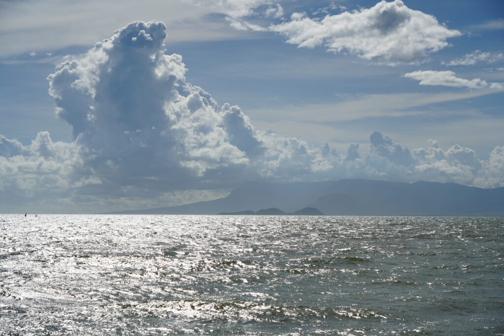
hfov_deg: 28.4
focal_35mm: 71
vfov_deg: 19.2
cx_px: 252
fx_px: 994
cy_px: 168
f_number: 5
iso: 100
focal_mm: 71
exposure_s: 1/3200
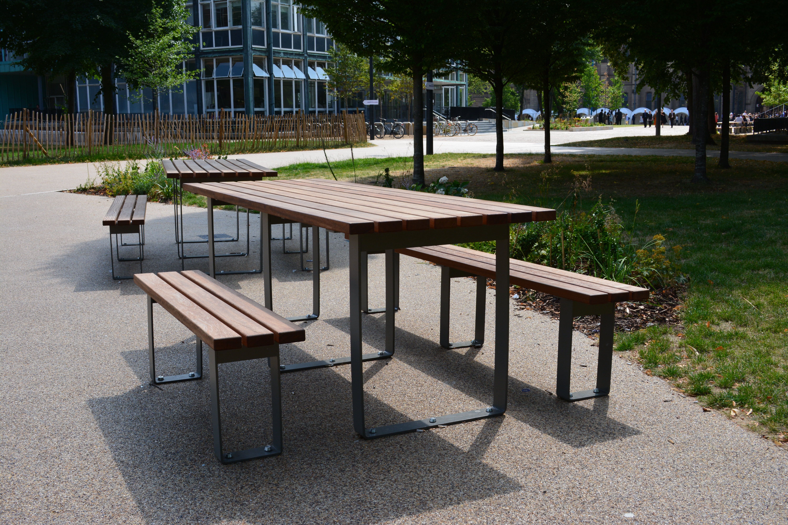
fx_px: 854
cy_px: 262
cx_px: 394
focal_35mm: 39
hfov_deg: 49.6
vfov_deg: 34.2
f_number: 10
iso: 360
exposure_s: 1/250
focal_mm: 26
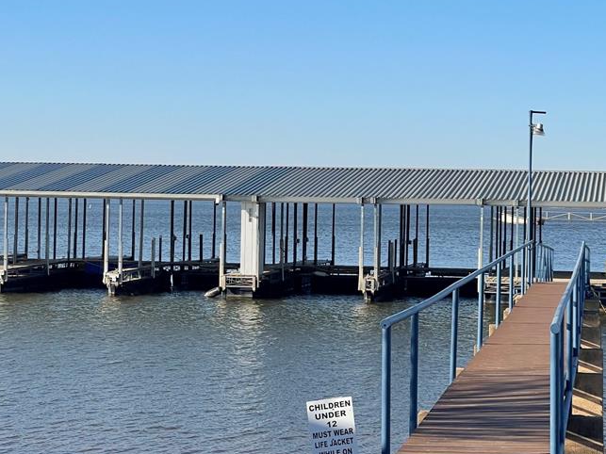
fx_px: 1785
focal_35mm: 102
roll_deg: -0.8
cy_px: 186
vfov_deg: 14.5
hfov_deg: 19.2
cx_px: 362
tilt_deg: +0.8
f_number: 2.2
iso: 20
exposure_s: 1/1325
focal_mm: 7.5
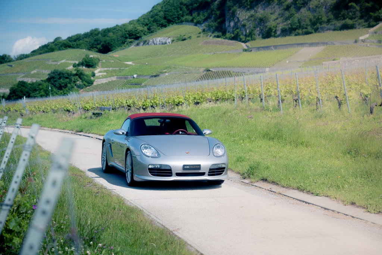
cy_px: 128
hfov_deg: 28.8
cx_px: 191
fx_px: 743
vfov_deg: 19.5
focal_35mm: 70
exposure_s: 1/250
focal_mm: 70
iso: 100
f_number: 4.5
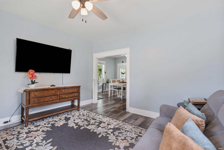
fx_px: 100
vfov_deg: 73.8
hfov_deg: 96.7
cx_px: 112
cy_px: 75
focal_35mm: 16
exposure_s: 1/4
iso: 100
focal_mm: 16
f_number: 2.8
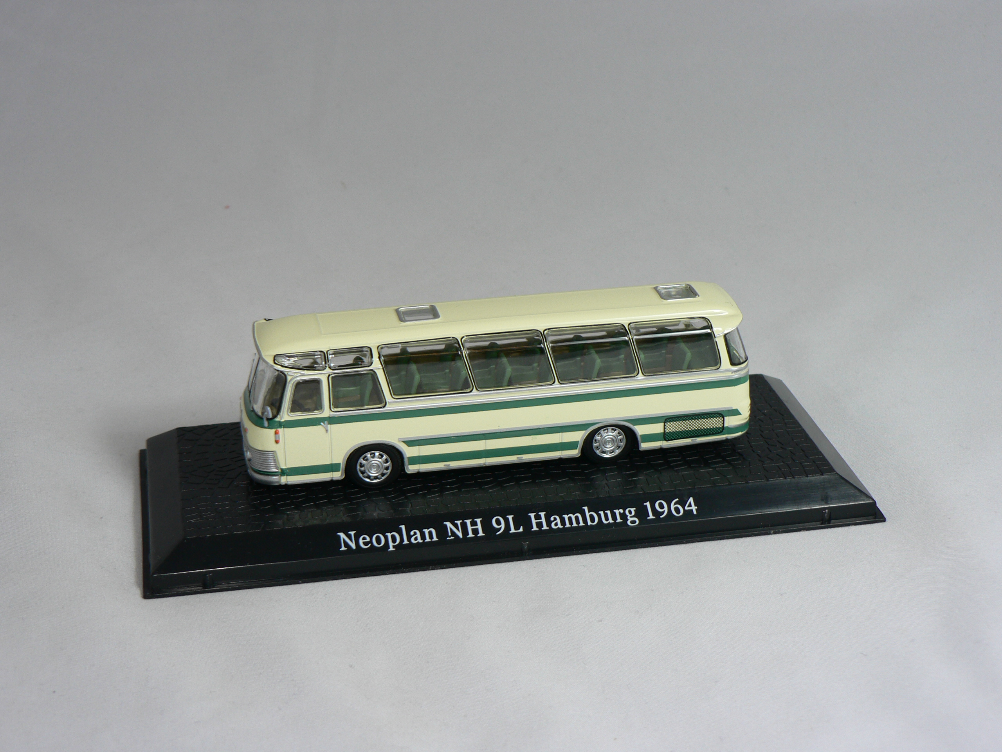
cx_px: 501
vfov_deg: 22.9
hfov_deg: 30.3
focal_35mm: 64
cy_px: 376
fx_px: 1853
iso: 80
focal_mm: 10.7
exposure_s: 1/60
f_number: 3.2
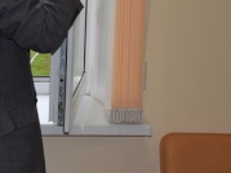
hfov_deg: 21.1
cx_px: -39
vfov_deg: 16.3
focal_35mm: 87
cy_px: -30
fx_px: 580
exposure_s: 1/125
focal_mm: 18
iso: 220
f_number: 5.6
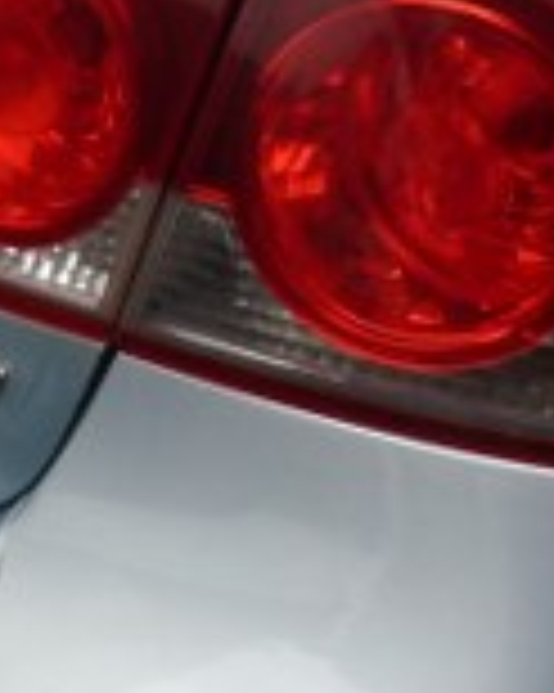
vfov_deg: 14.9
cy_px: -32
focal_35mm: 127
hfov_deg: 12.1
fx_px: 2605
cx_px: 392
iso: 80
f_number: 2.8
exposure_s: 1/100
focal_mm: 4.5
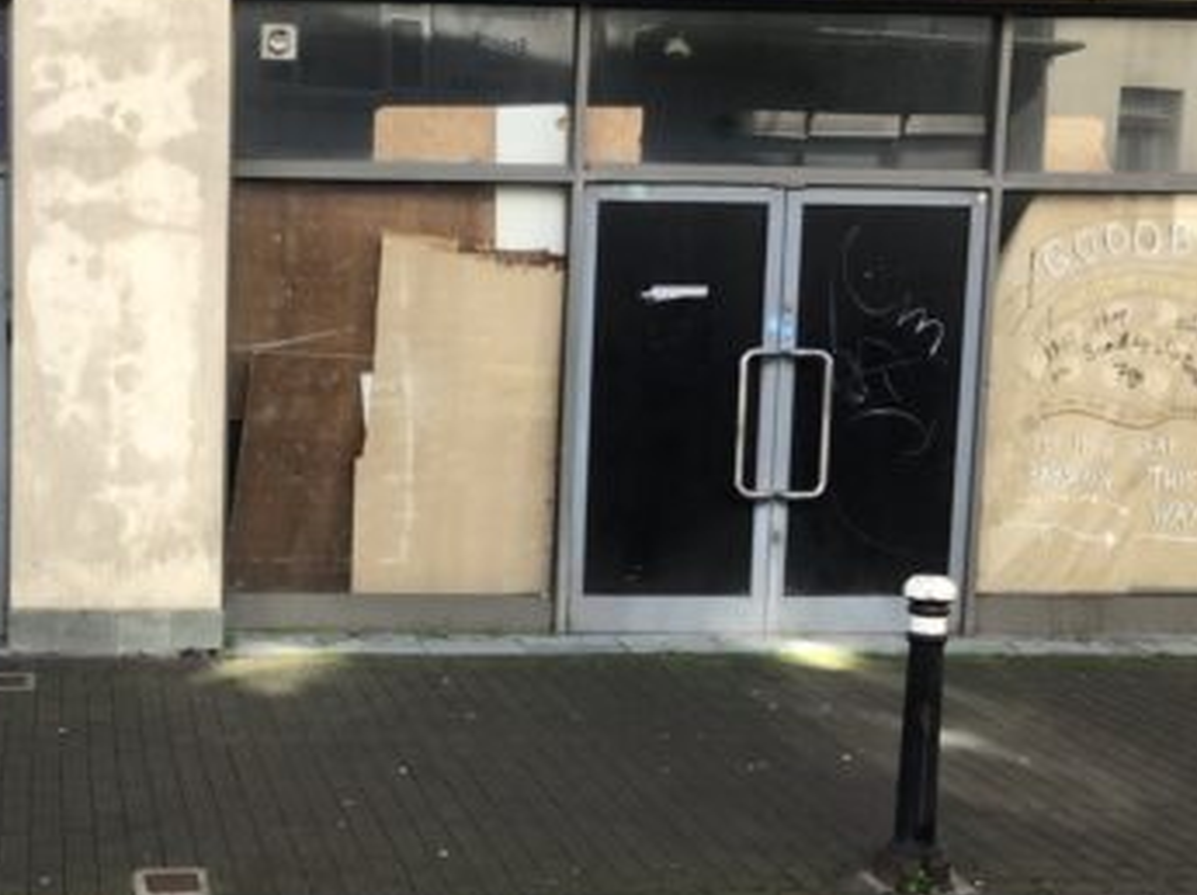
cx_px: 170
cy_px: 559
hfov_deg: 35.2
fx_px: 1796
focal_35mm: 52
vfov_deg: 27.9
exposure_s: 1/258
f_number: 1.8
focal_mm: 3.99
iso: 20
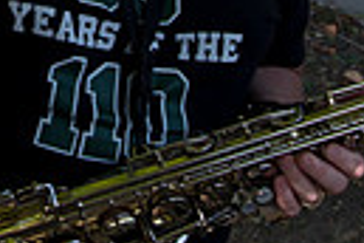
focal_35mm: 108
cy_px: -230
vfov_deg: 11.5
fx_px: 1092
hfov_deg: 18.4
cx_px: 0
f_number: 4.5
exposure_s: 1/500
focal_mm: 24
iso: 250
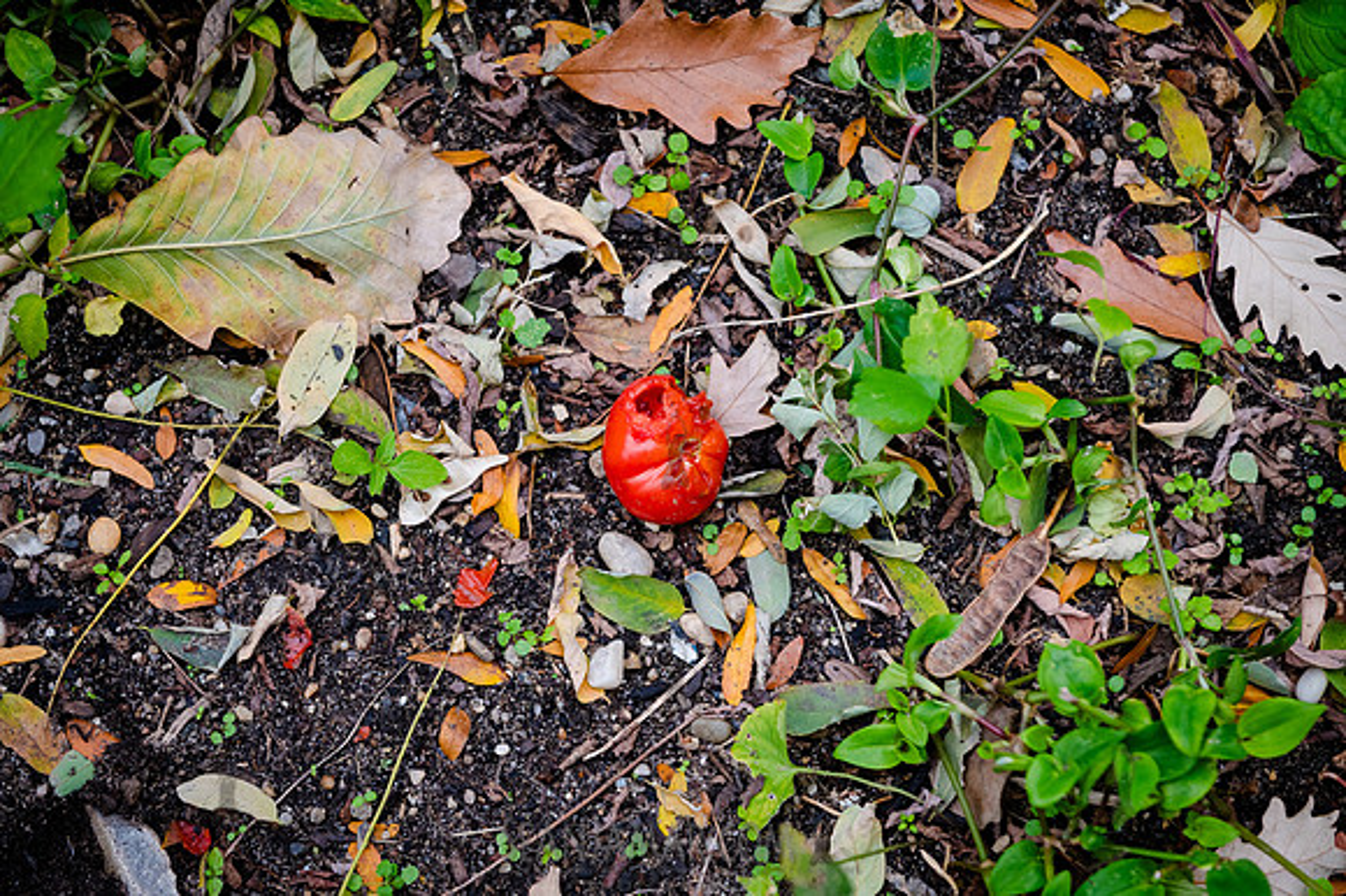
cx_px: 673
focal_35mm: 70
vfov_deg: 19.4
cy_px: 448
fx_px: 2616
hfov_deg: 28.9
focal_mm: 70
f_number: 4.5
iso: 2000
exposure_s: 1/1600
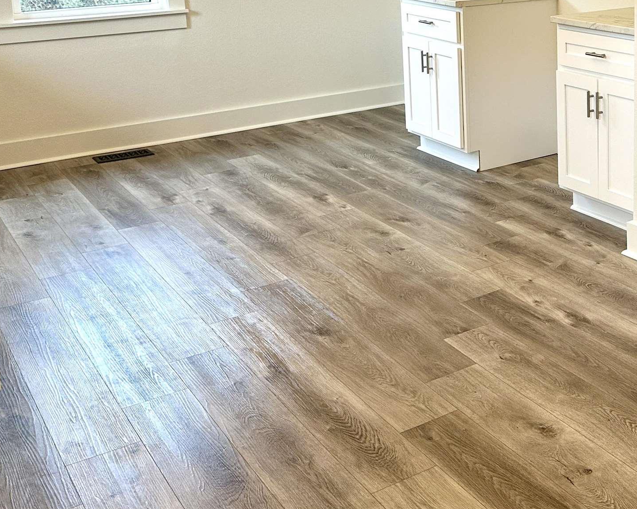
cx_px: 588
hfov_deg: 34.9
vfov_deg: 29.4
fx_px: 943
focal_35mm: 50
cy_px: 82
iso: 125
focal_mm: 6.86
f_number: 1.78
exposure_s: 1/60
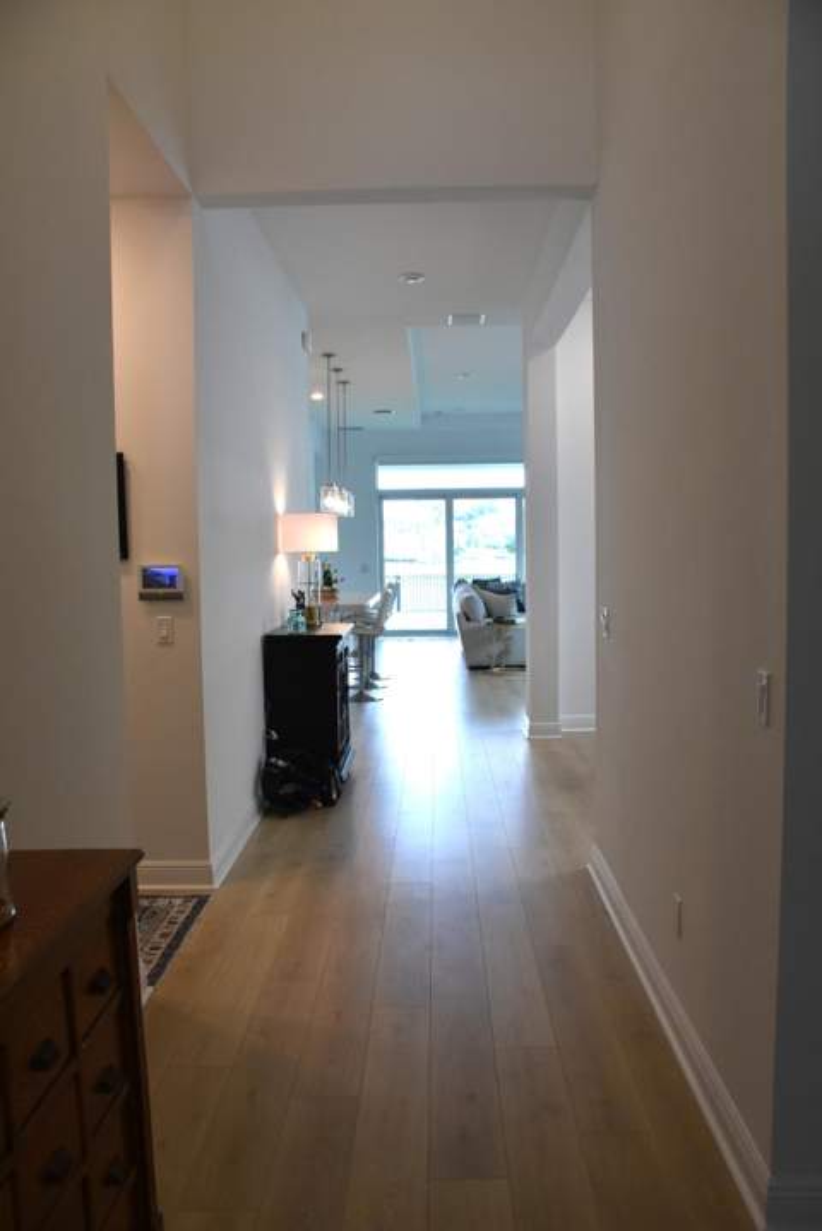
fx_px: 924
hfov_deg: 48.0
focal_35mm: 27
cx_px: 411
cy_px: 616
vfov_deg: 67.4
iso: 800
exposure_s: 1/200
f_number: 7.1
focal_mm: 18
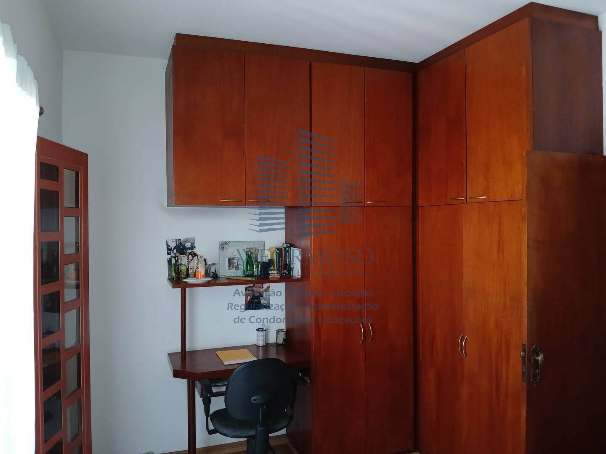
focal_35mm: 26
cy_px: 227
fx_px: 455
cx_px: 303
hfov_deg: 67.3
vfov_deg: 53.1
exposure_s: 1/33.3
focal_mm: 3.98
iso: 200
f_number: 1.8
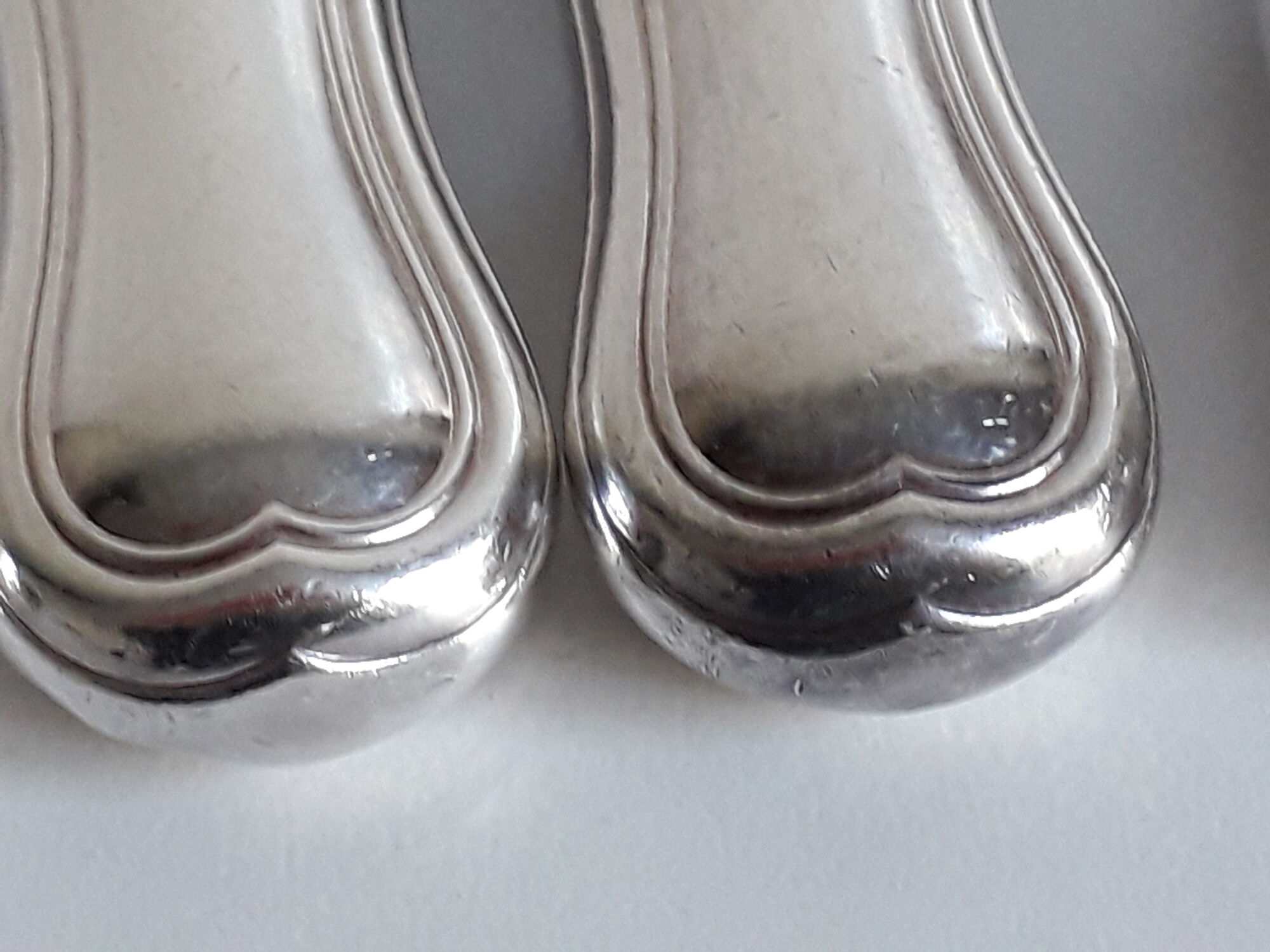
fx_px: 991
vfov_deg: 51.4
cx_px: 635
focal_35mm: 27
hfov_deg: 65.3
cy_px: 476
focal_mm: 3.6
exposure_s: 1/50
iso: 160
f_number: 1.9
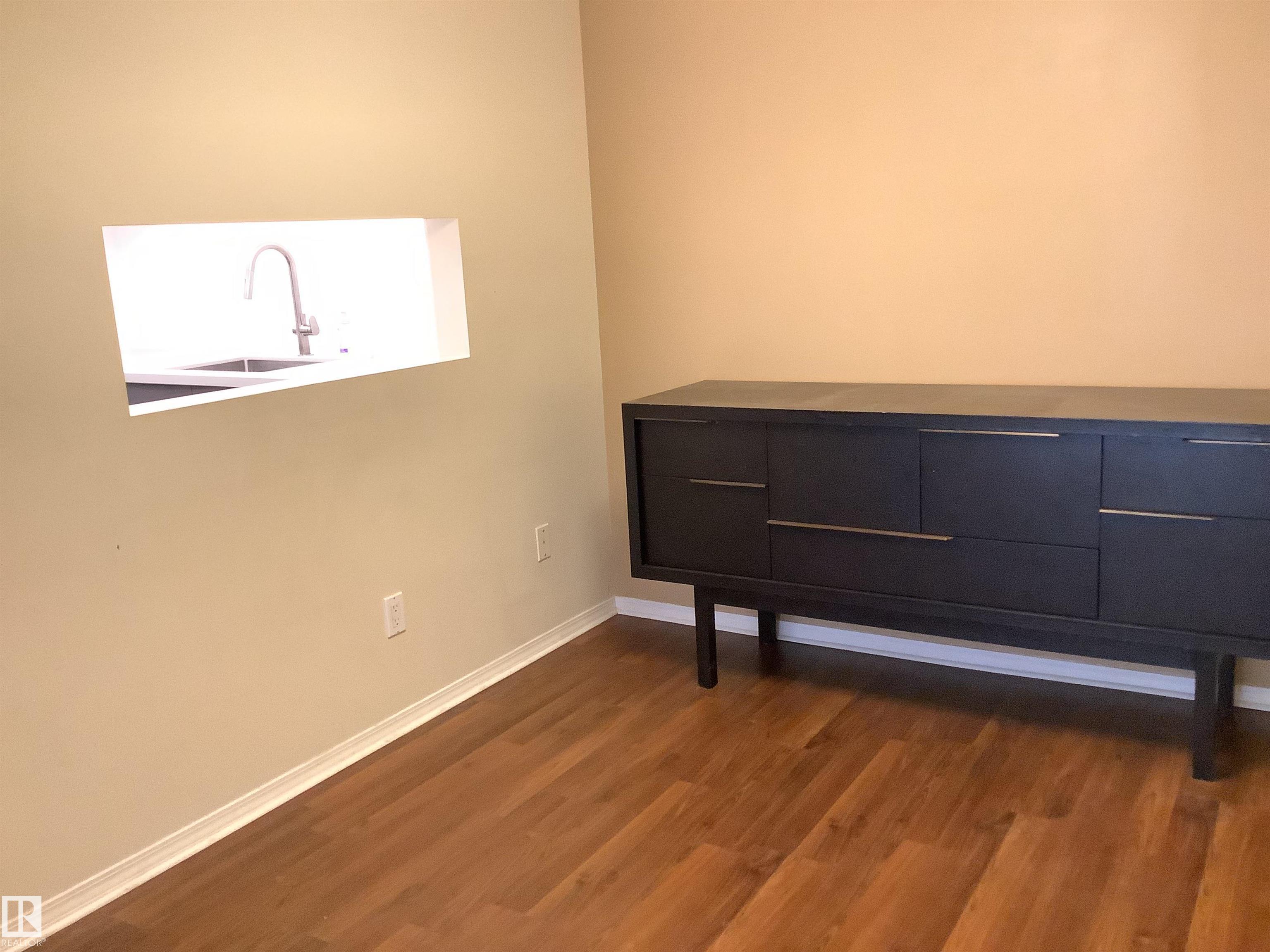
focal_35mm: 31
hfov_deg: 58.4
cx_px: 635
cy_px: 476
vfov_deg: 45.4
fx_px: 1137
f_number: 2.4
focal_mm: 3.3
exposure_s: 1/30
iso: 800
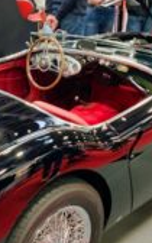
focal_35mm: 59
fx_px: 391
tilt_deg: -19.1
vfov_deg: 34.5
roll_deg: +0.9
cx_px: 22
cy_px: 108
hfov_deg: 21.6
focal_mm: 4.25
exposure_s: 1/33
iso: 400
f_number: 1.8
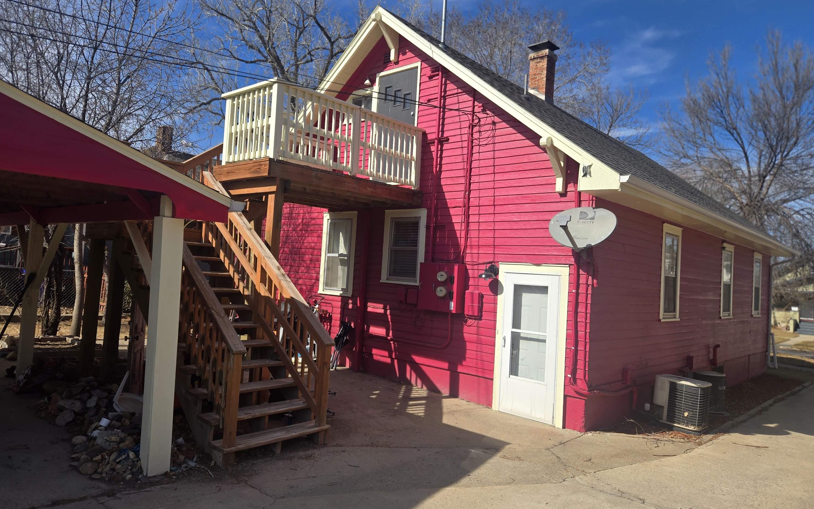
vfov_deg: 49.3
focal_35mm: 25
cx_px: 401
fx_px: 555
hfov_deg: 72.5
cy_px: 244
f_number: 1.8
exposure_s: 1/1967
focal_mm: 5.4
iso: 25
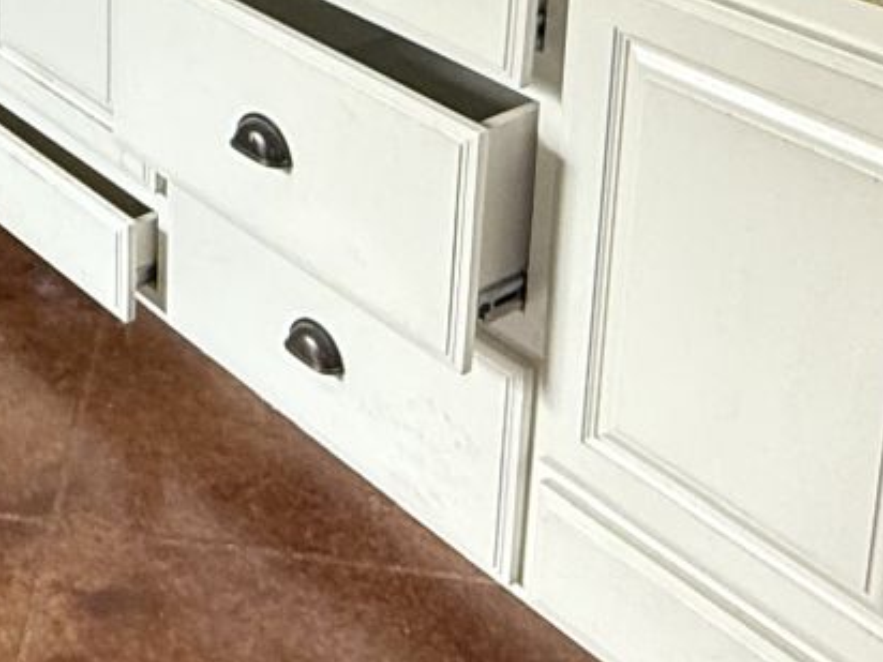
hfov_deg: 26.9
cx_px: -9
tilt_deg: -12.2
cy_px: -300
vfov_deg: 19.2
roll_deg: +1.0
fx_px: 1735
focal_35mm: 68
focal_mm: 2.22
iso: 250
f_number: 2.2
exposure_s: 1/66
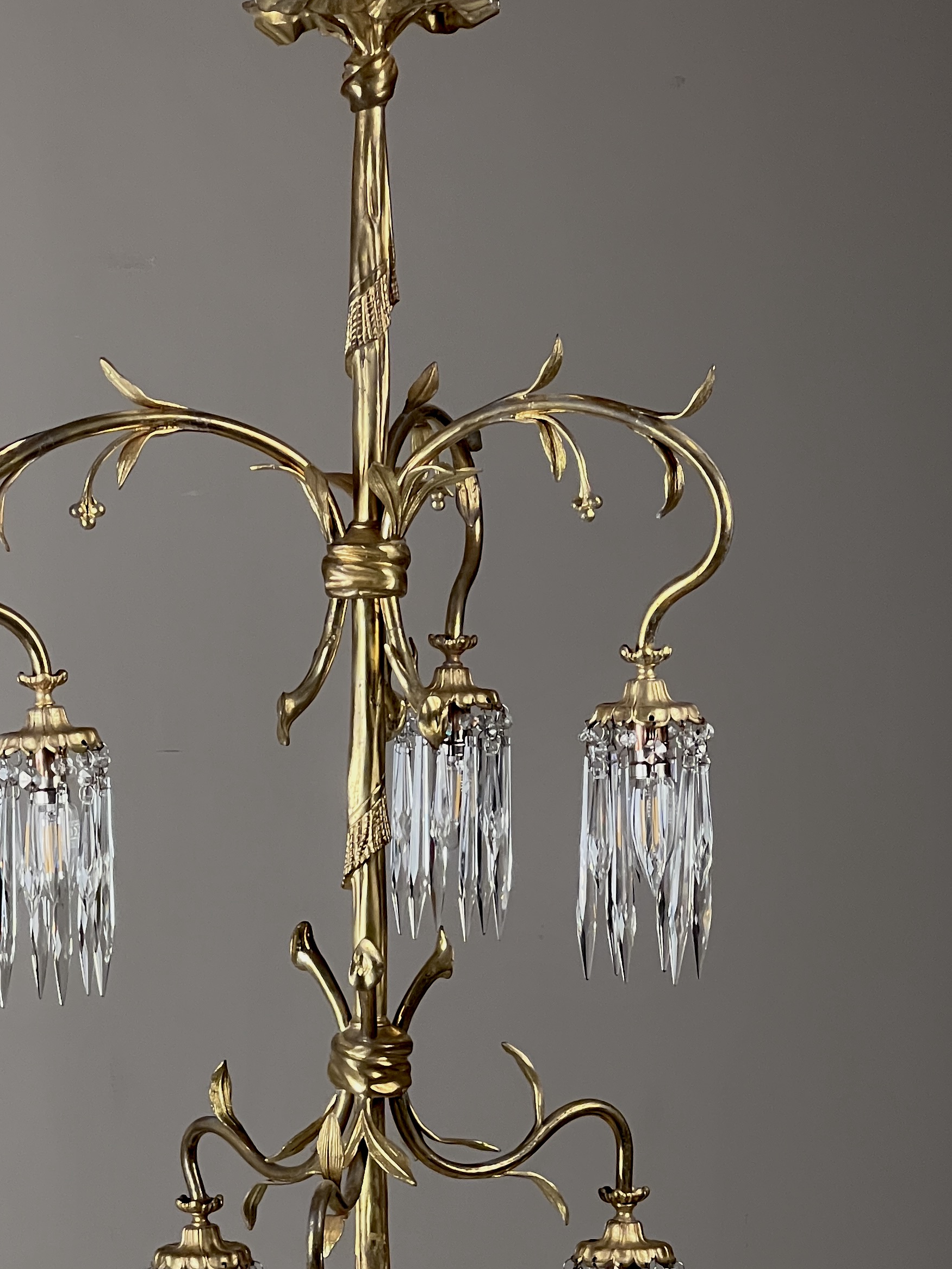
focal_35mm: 133
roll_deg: +0.5
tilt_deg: -7.3
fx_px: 4876
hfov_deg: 11.1
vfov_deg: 14.7
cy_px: 1066
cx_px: 304
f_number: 2.8
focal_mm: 9
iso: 200
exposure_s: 1/50
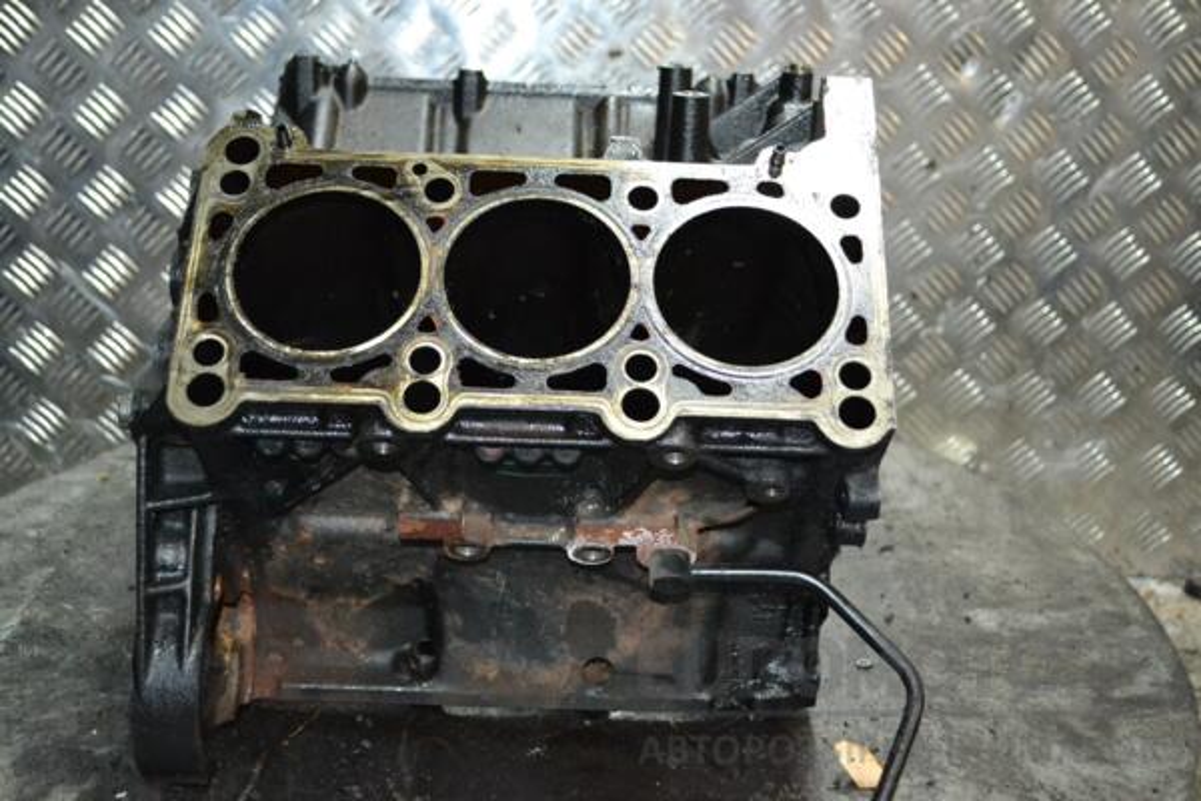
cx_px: 600
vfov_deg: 29.9
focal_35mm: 45
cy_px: 400
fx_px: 1501
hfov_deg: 43.6
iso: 2800
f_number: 4.5
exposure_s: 1/60
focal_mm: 30
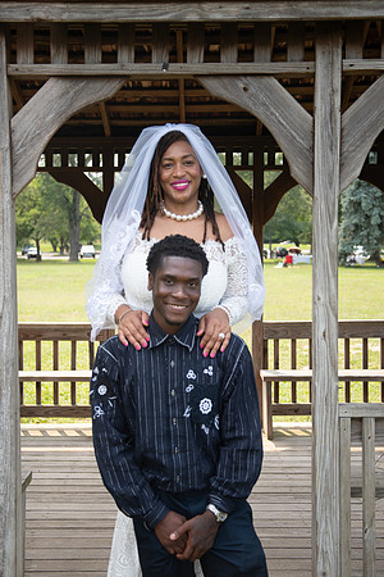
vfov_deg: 36.2
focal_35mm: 55
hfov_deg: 24.6
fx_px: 880
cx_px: 192
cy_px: 288
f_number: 4.6
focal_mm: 53
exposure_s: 1/1600
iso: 800
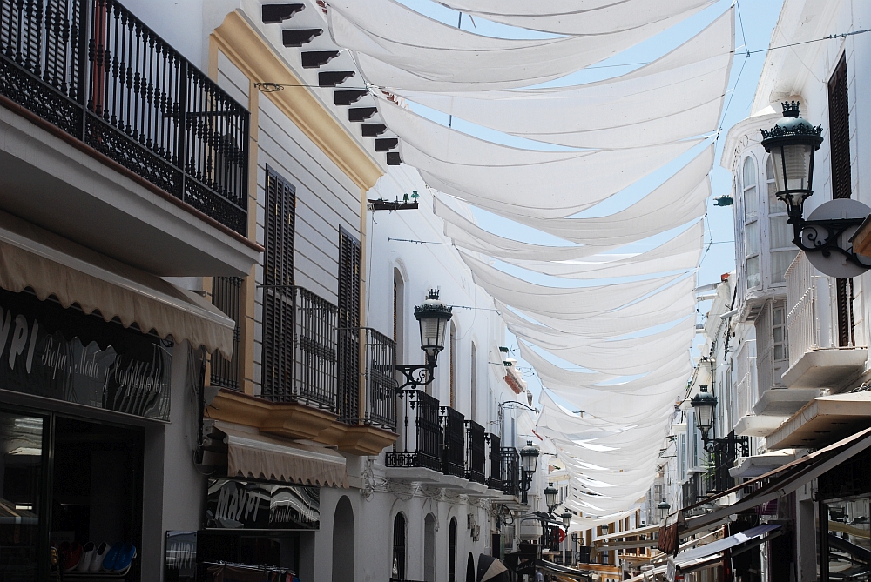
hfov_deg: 28.0
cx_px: 436
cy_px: 291
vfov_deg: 19.0
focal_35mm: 72
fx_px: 1744
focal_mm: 48
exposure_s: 1/400
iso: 200
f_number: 10
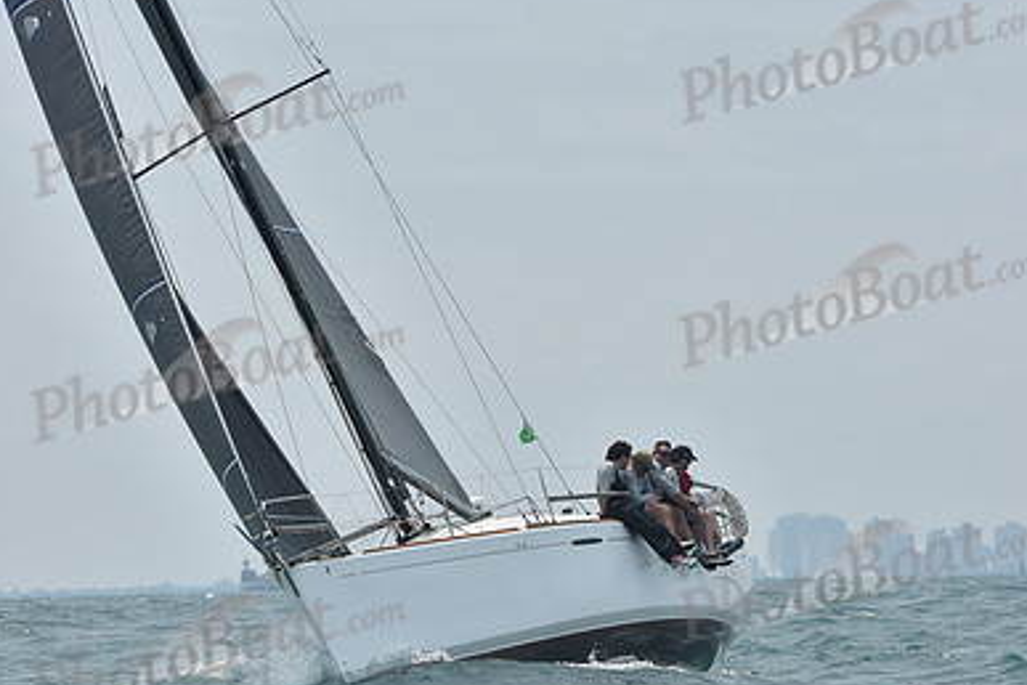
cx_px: 544
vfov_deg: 4.6
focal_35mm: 300
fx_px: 8558
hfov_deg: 6.9
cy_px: 474
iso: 250
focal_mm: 200
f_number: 11
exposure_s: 1/800
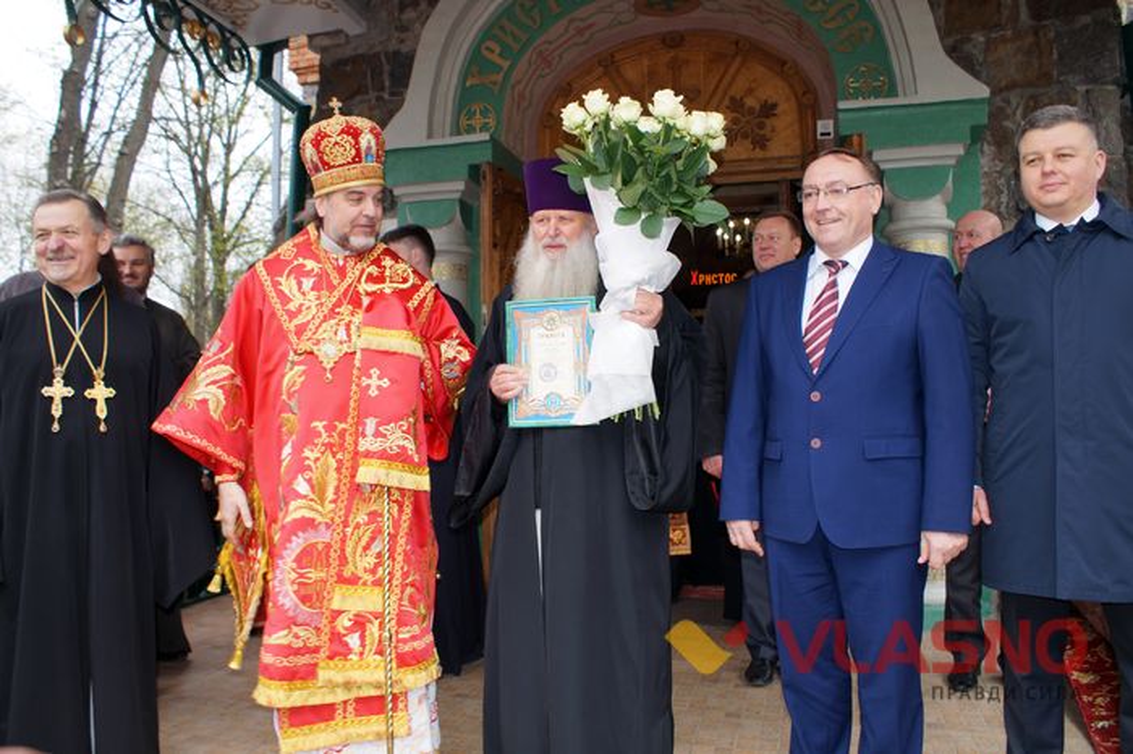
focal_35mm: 30
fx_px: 944
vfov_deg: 43.6
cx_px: 566
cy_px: 377
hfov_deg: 62.0
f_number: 4
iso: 100
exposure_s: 1/60
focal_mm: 20
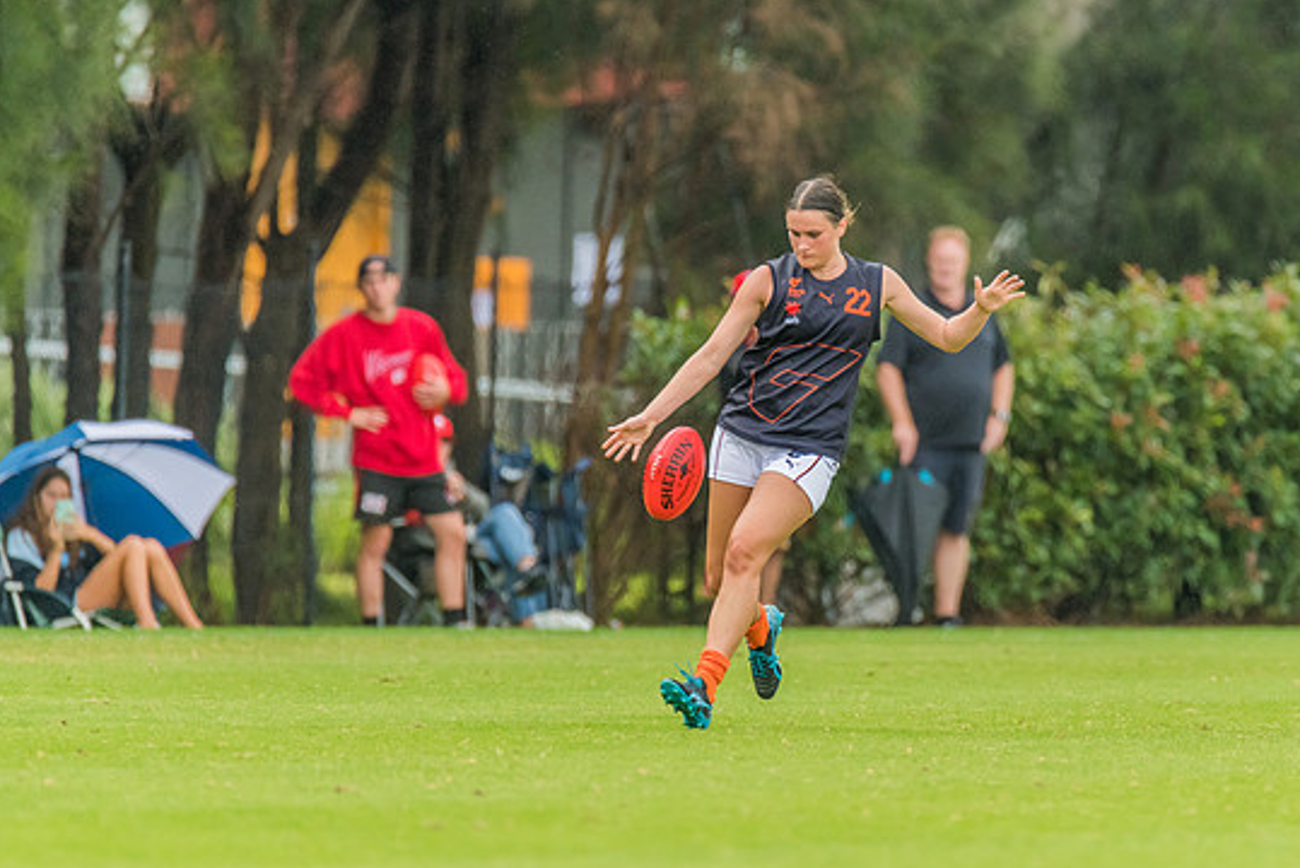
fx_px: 27892
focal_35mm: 772
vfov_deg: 1.8
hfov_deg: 2.7
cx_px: 805
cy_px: 461
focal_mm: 600
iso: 1800
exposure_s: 1/1250
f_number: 6.3
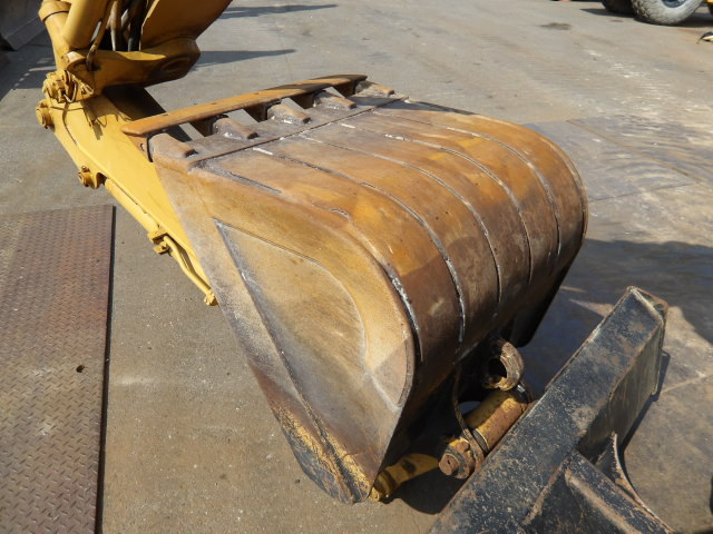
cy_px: 267
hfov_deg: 65.3
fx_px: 556
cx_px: 356
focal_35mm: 27
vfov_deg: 51.4
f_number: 3
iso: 100
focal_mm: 4.9
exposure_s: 1/1340
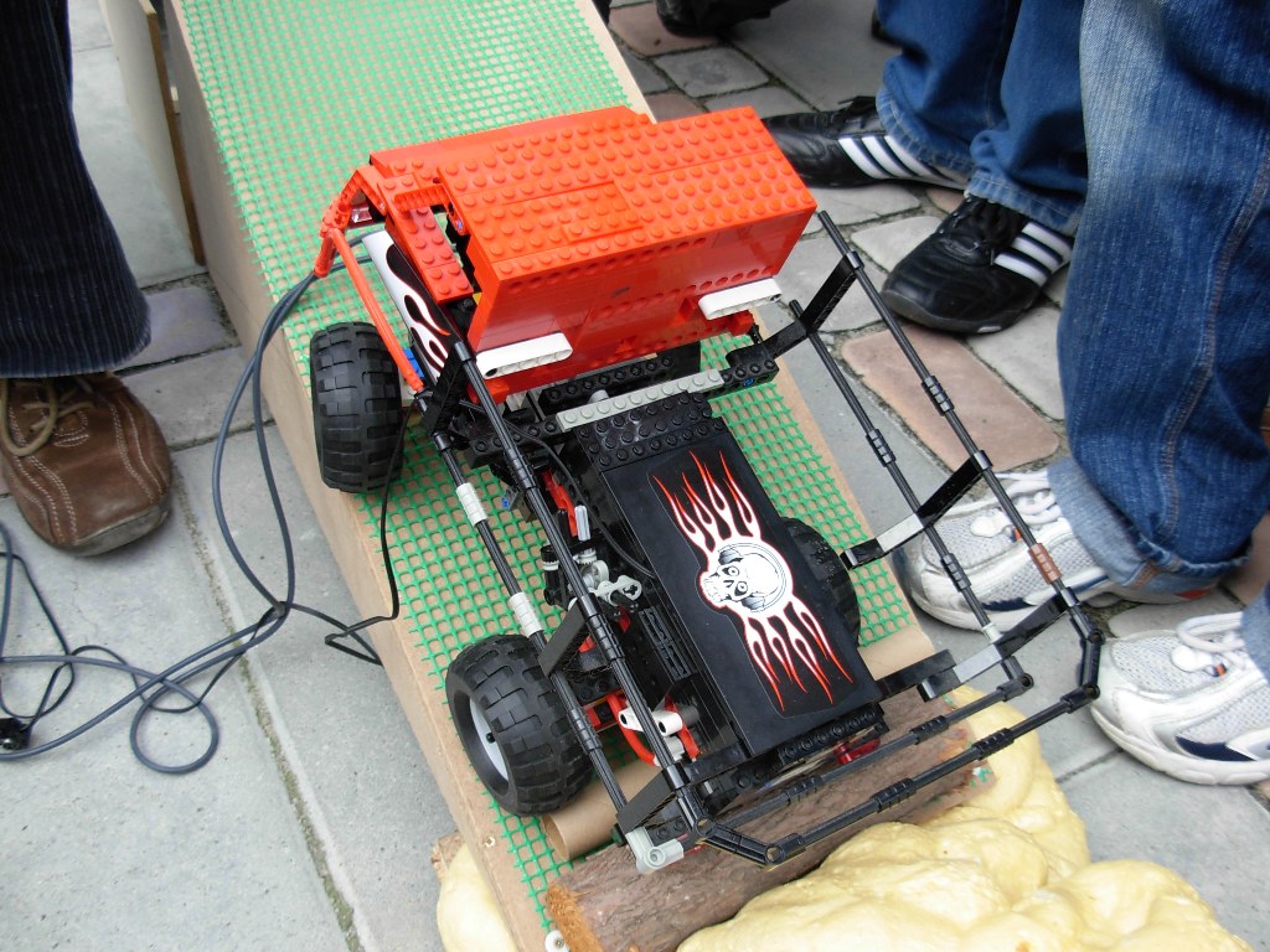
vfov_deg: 37.7
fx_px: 1394
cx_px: 635
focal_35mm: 38
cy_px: 476
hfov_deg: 49.0
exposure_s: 1/249
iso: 79
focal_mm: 6.3
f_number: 2.9
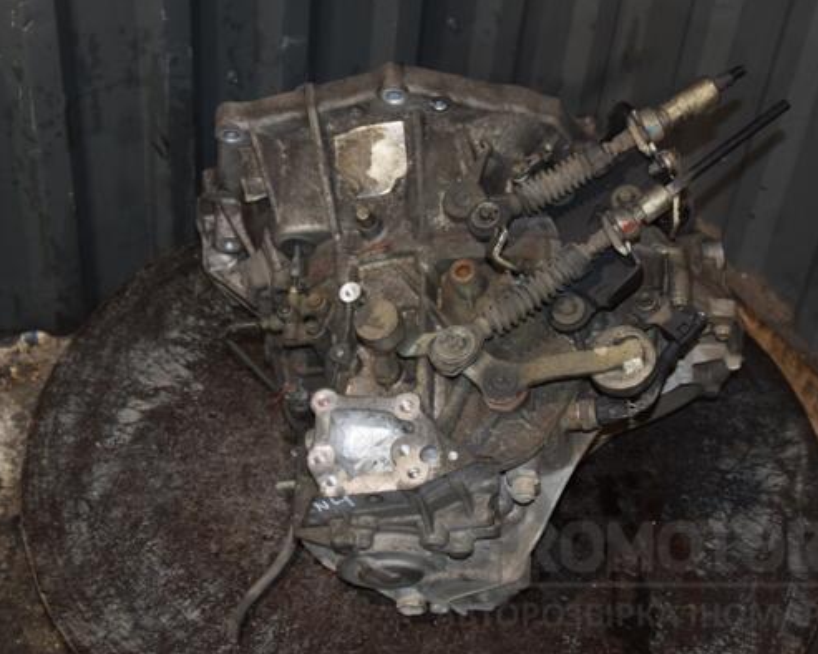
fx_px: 1742
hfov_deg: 26.4
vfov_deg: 21.2
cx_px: 403
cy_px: 325
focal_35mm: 72
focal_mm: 42
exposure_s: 1/60
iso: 800
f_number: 4.8
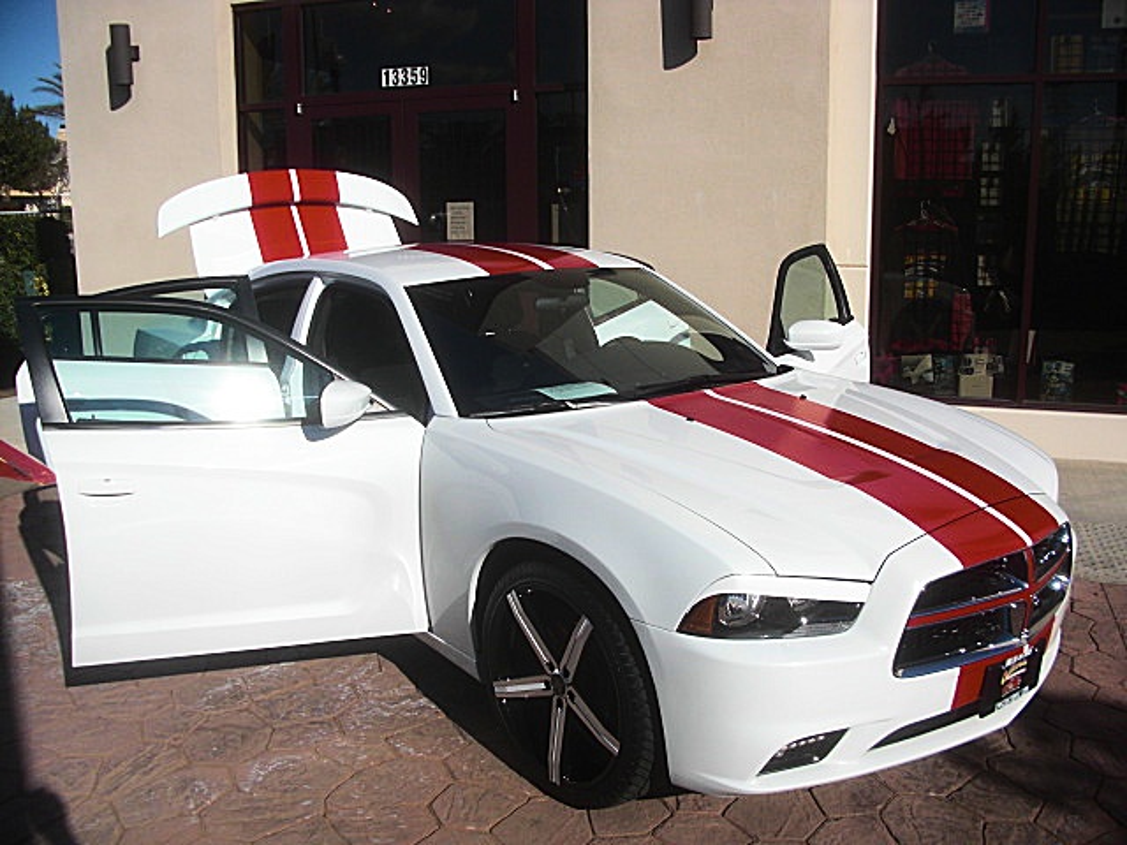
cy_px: 422
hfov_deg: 51.4
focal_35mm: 36
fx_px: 1172
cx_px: 564
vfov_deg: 39.7
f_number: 7.9
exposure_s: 1/250
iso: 50
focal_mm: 6.3
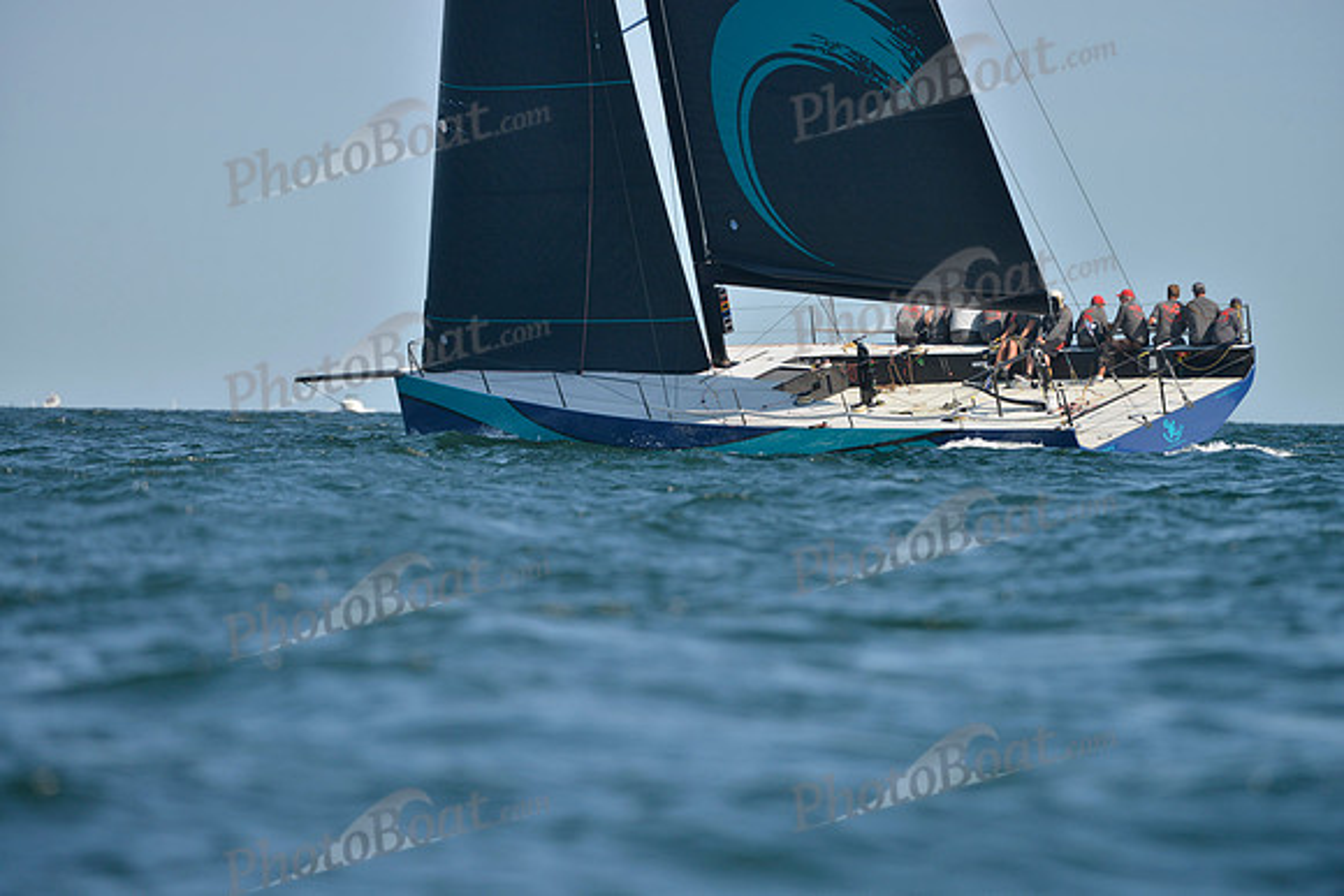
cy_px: 448
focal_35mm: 340
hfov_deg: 6.1
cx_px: 672
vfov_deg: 4.0
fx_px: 12696
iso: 280
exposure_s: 1/2000
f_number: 5
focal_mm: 340
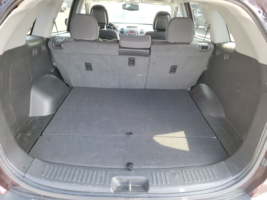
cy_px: 100
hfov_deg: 71.6
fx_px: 185
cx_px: 134
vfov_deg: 56.8
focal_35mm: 24
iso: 243
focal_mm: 6.7
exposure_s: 1/59
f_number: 1.8
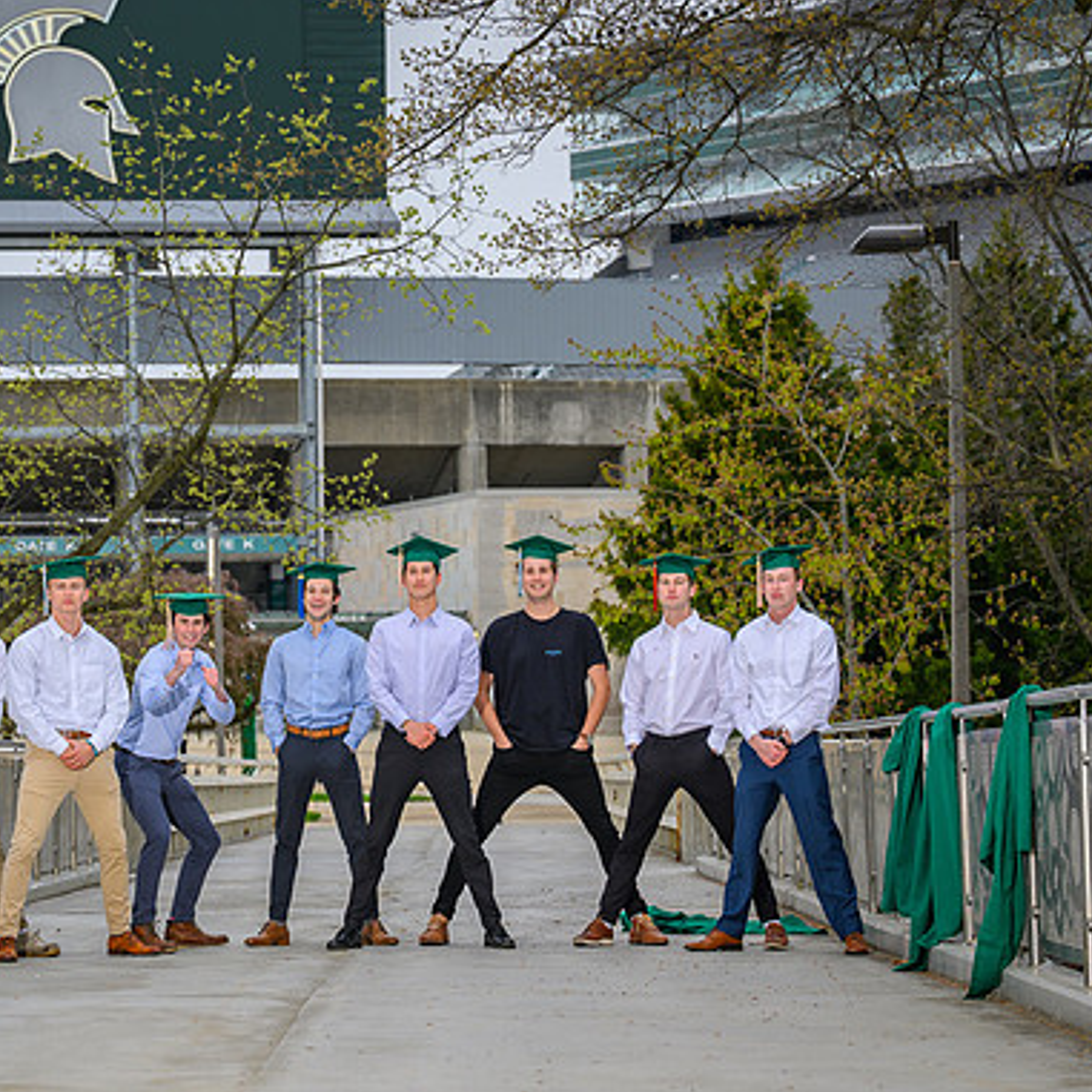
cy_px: 480
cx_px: 397
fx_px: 4711
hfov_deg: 13.2
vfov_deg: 13.2
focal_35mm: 132
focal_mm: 82
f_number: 4
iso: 100
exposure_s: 1/200
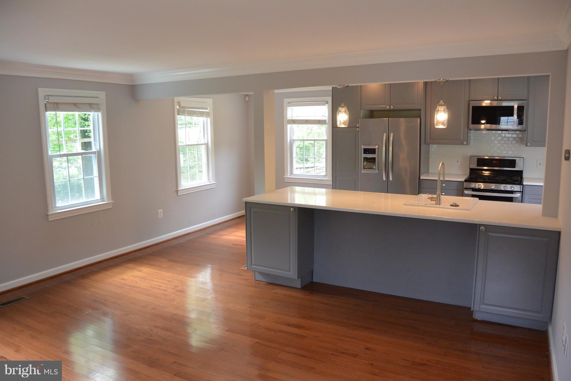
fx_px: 428
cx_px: 286
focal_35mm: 27
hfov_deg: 67.4
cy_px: 190
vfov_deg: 47.9
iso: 400
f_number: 4
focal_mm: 10
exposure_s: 1/80
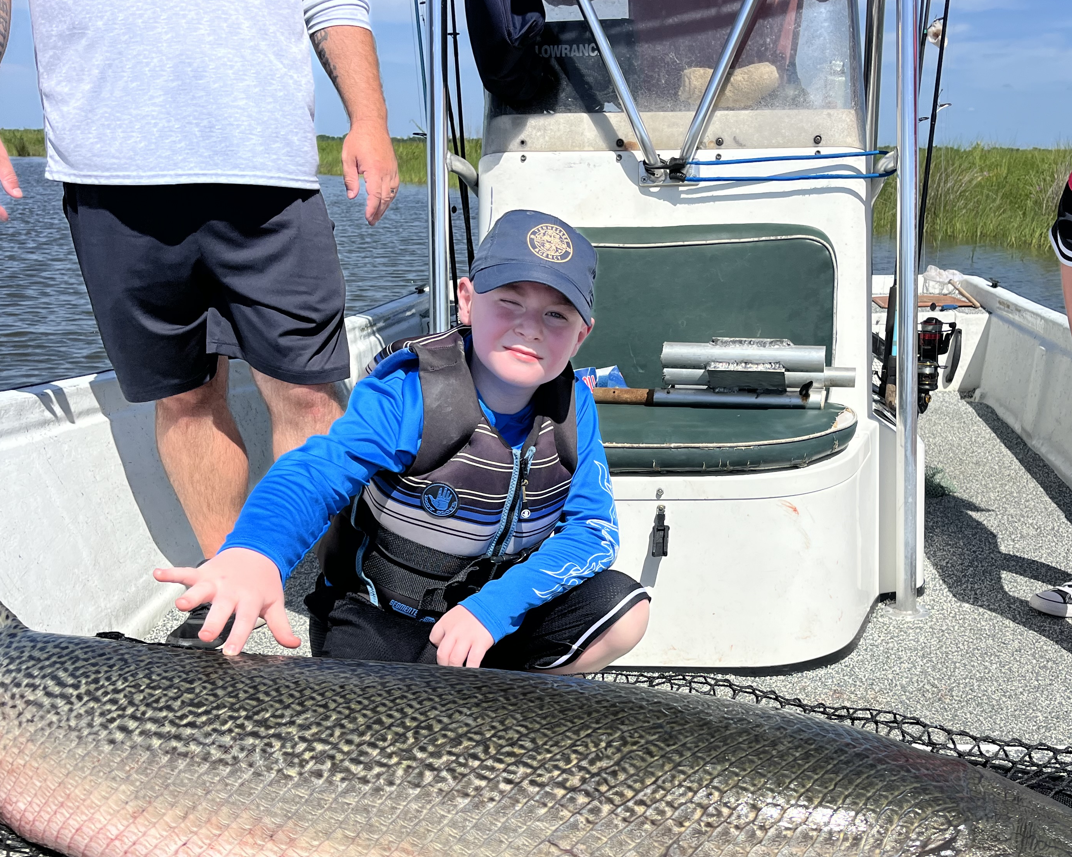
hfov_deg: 48.8
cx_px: 650
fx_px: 1174
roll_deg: -0.3
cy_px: 556
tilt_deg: -19.6
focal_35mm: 37
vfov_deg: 39.7
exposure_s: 1/5556
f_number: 1.6
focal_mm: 5.1
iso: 50
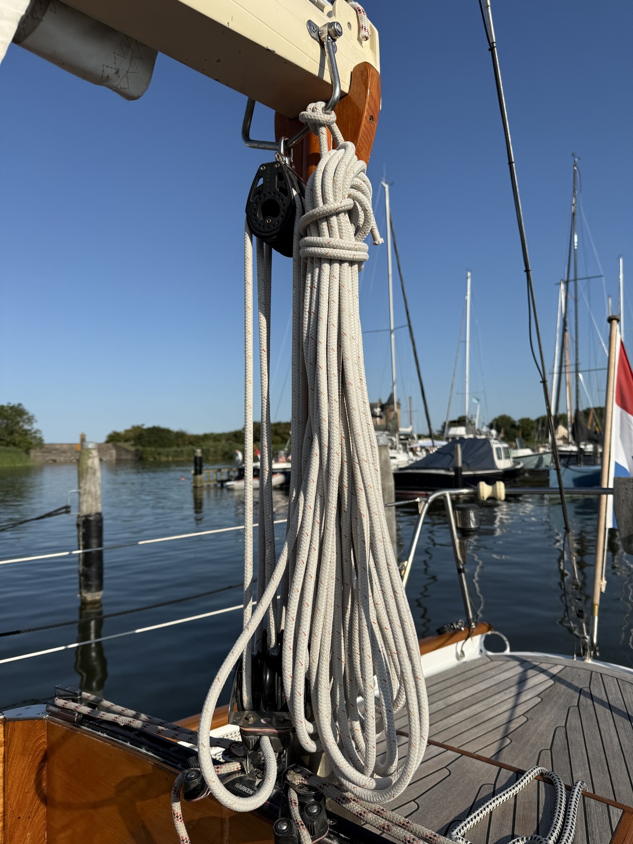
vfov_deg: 71.6
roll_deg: +1.2
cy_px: 422
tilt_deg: +2.8
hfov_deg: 56.8
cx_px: 316
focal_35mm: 24
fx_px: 585
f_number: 1.78
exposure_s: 1/7353
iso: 80
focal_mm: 6.76
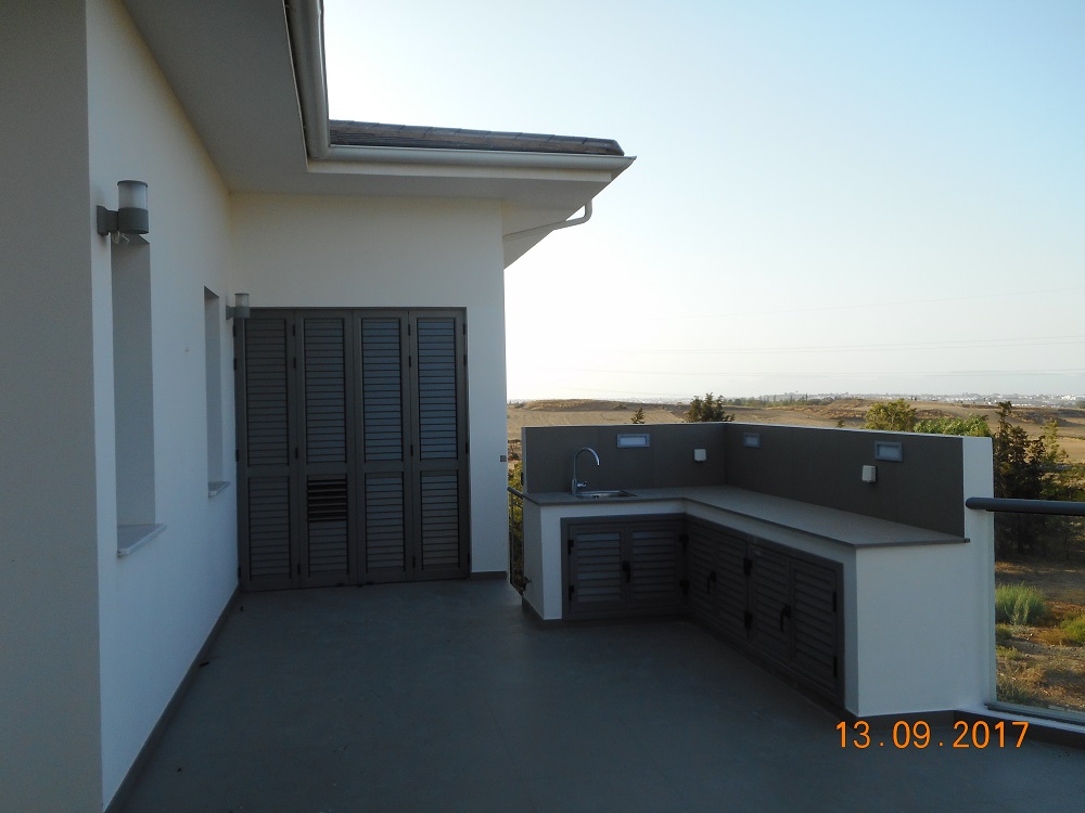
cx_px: 542
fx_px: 909
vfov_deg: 48.2
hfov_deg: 61.7
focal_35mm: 29
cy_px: 406
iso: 80
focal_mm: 5.2
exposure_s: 1/320
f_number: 4
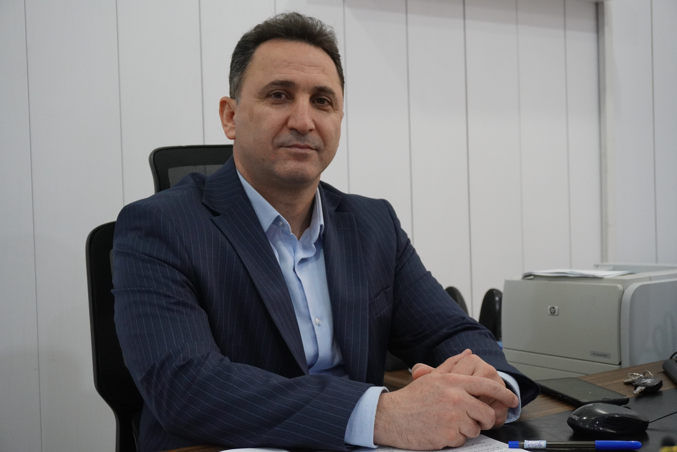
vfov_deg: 28.9
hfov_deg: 42.3
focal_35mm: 46
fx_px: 874
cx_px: 338
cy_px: 226
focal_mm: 31
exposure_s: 1/100
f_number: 5.6
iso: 1600
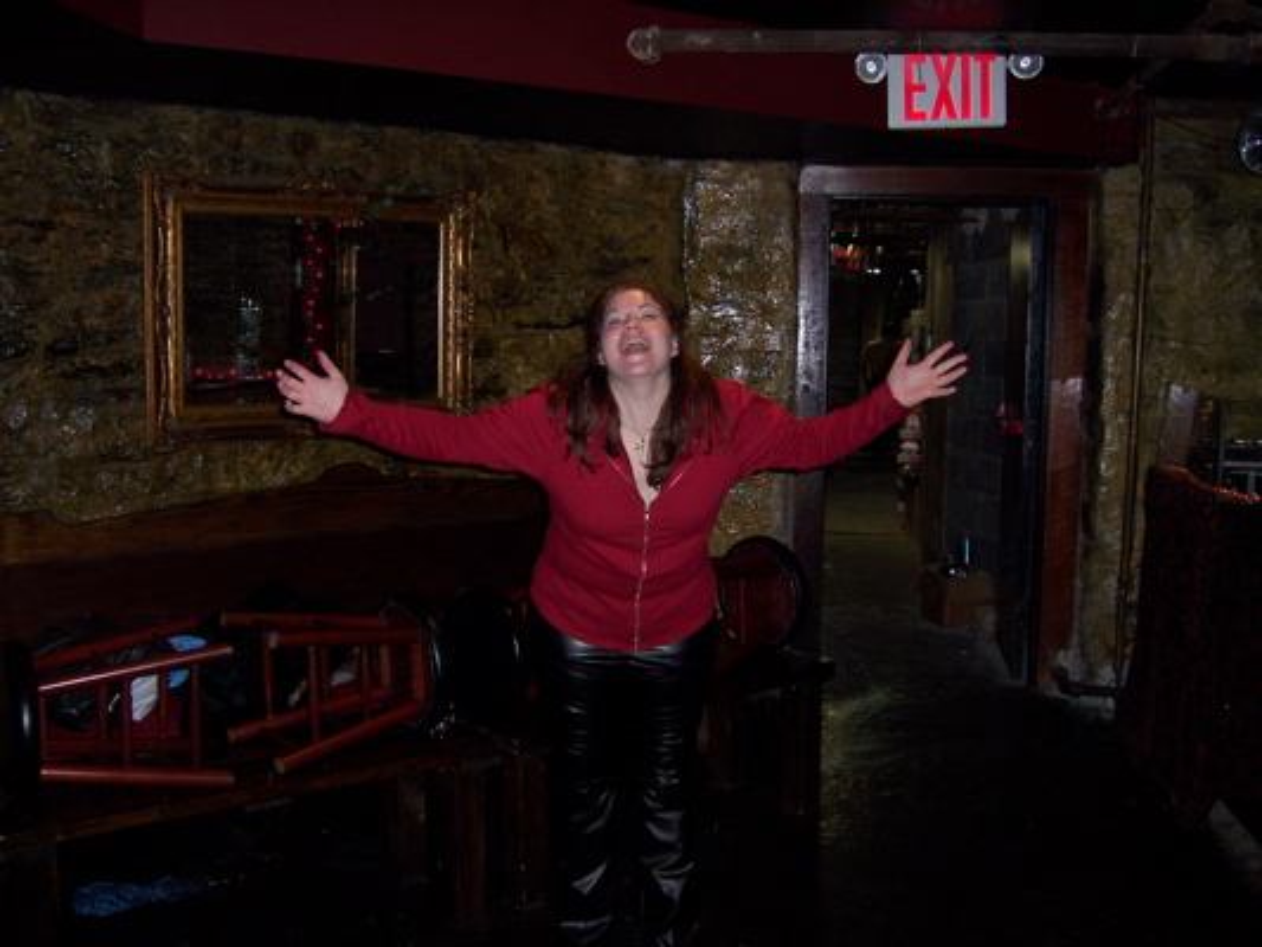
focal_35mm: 36
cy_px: 474
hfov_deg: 51.3
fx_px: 1313
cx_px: 631
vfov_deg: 39.7
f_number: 2.8
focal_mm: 6.2
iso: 125
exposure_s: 1/60
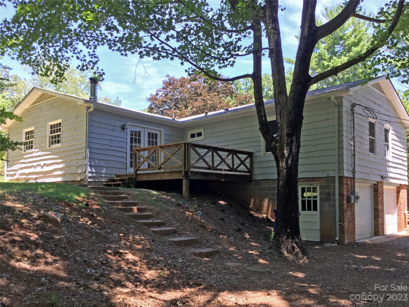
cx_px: 204
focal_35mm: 31
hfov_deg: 58.4
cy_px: 154
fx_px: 366
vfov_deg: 45.4
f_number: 2.4
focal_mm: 3.3
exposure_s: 1/120
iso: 25
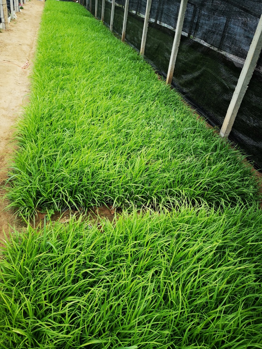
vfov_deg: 65.3
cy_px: 174
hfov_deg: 51.3
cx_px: 131
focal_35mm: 27
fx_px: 273
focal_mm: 4.75
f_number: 1.8
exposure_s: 1/384
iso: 50
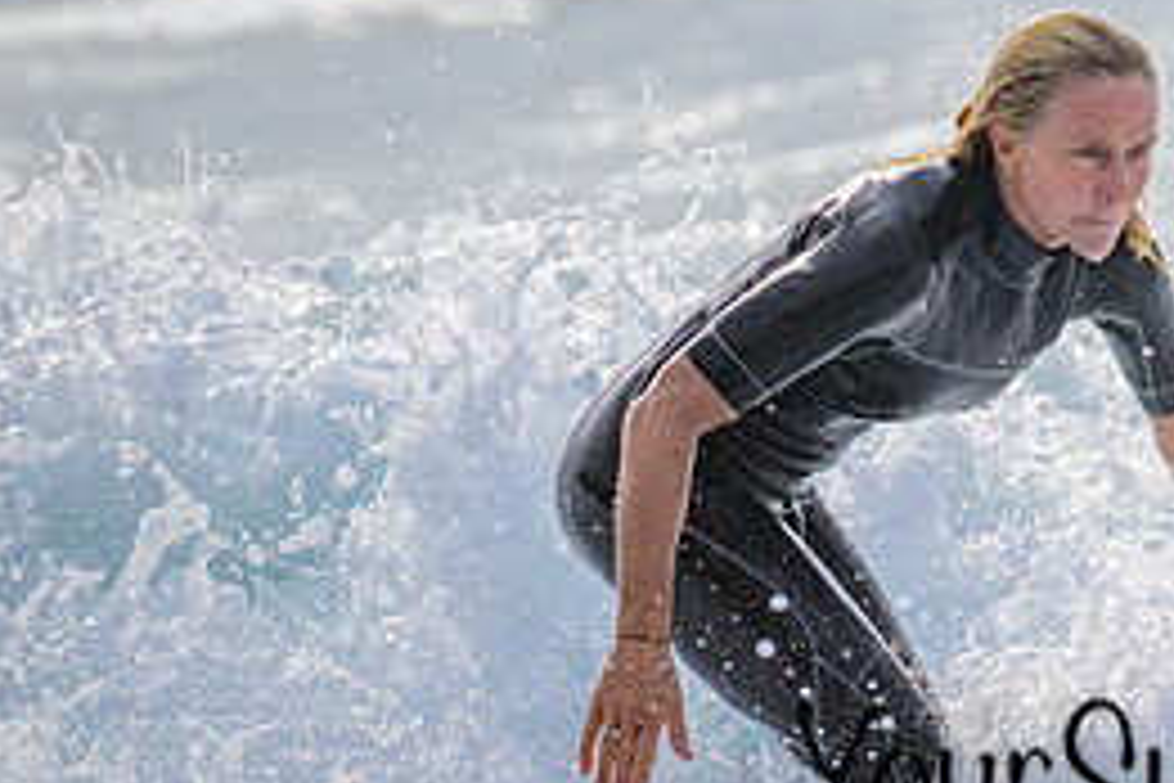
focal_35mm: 1933
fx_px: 63032
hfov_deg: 1.1
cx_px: 1161
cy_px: 690
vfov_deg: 0.7
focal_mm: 800
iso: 720
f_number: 11
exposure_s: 1/2000
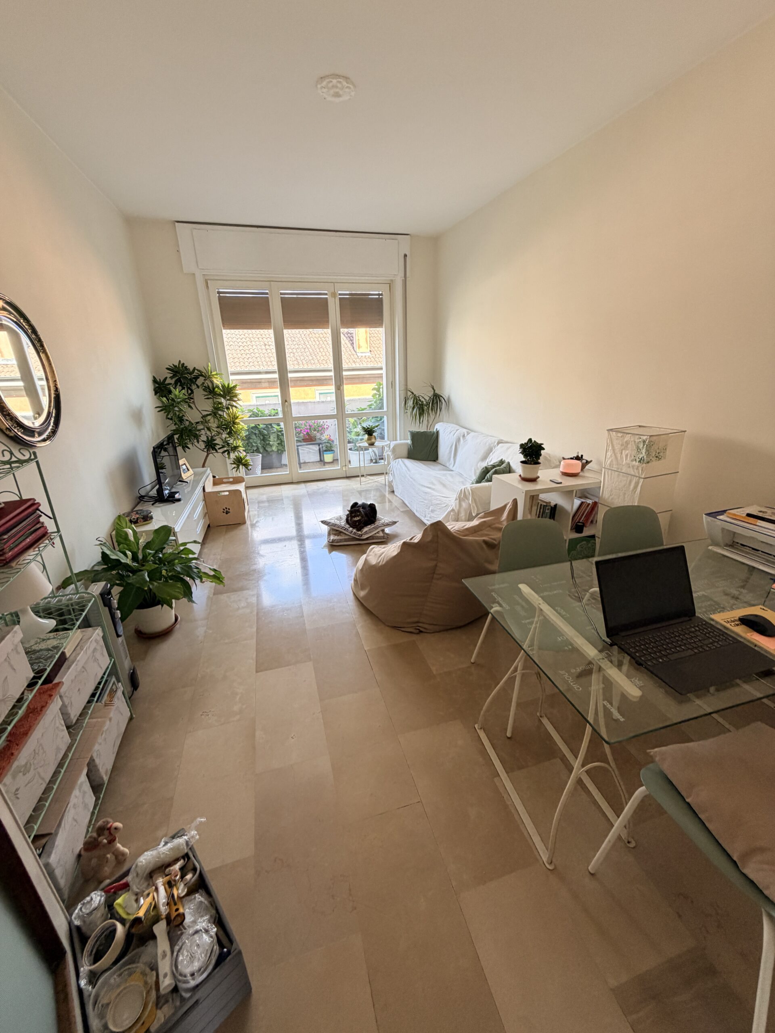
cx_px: 388
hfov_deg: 85.7
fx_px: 418
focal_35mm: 14
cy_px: 516
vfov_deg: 102.1
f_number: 2.2
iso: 125
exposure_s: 1/121
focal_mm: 2.22
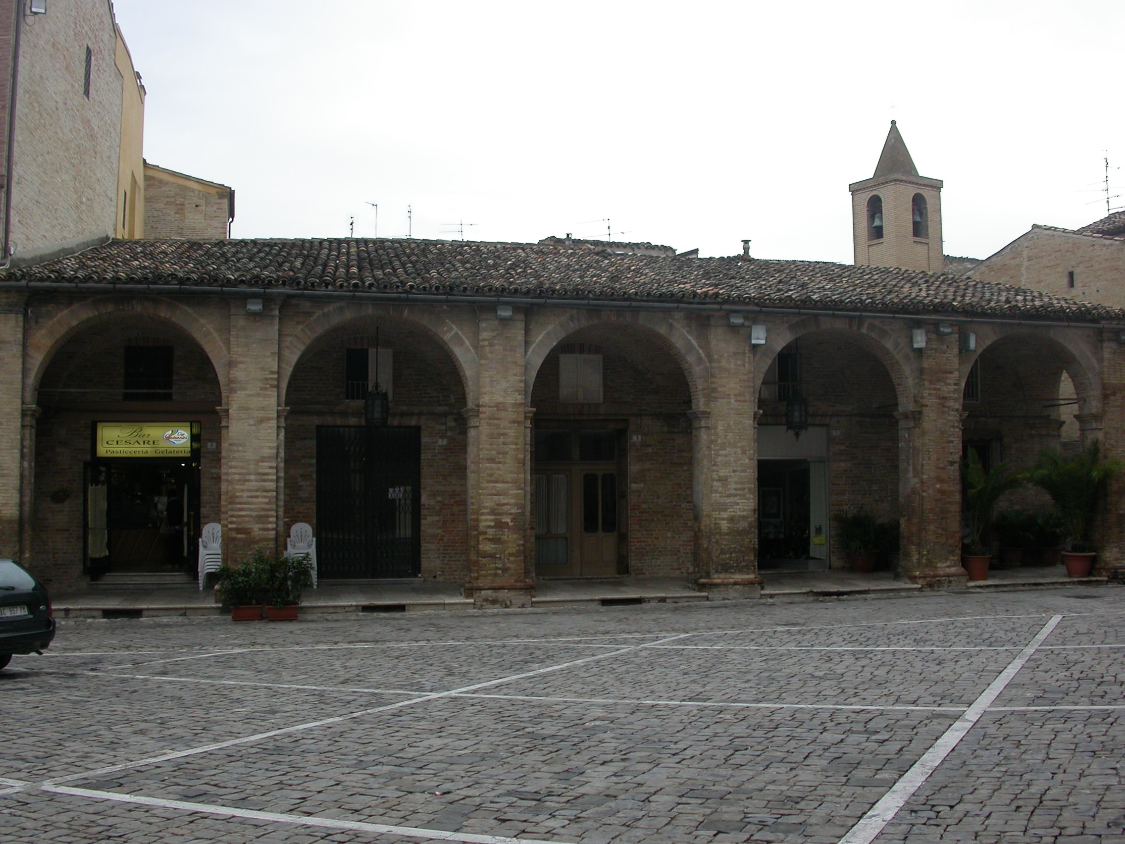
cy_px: 422
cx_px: 562
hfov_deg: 49.0
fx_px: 1235
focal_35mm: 38
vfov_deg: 37.7
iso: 100
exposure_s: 1/94.9
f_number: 4.2
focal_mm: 7.85
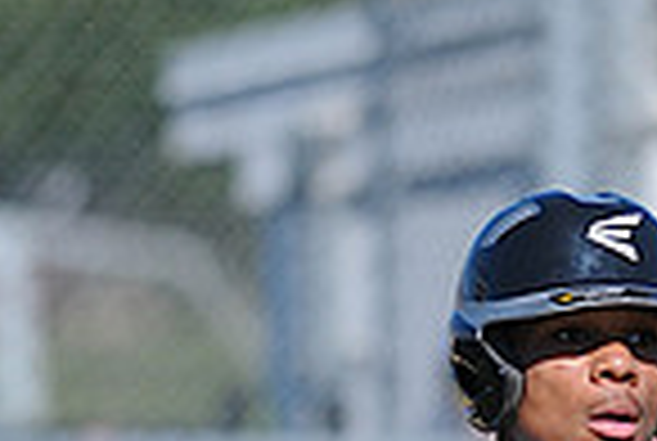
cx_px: 524
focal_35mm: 1383
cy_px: 783
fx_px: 25291
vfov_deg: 1.0
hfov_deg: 1.5
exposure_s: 1/2000
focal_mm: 300
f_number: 4
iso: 200
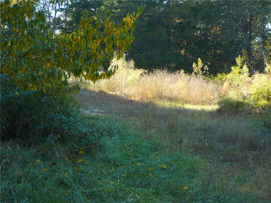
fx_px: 556
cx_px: 136
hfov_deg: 27.4
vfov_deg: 20.7
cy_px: 102
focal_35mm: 71
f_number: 3.7
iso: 80
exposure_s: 1/80
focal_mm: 10.5
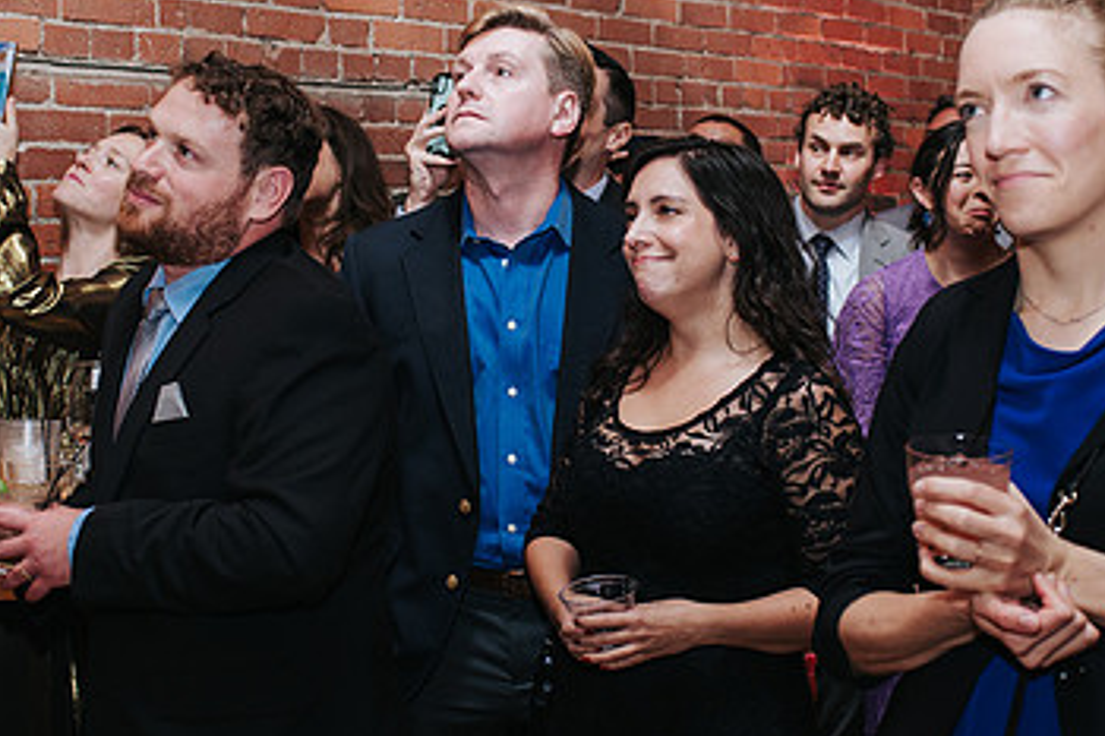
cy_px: 284
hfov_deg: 30.5
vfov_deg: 20.6
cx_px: 492
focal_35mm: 66
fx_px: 2025
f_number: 3.5
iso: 800
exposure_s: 1/200
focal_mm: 35
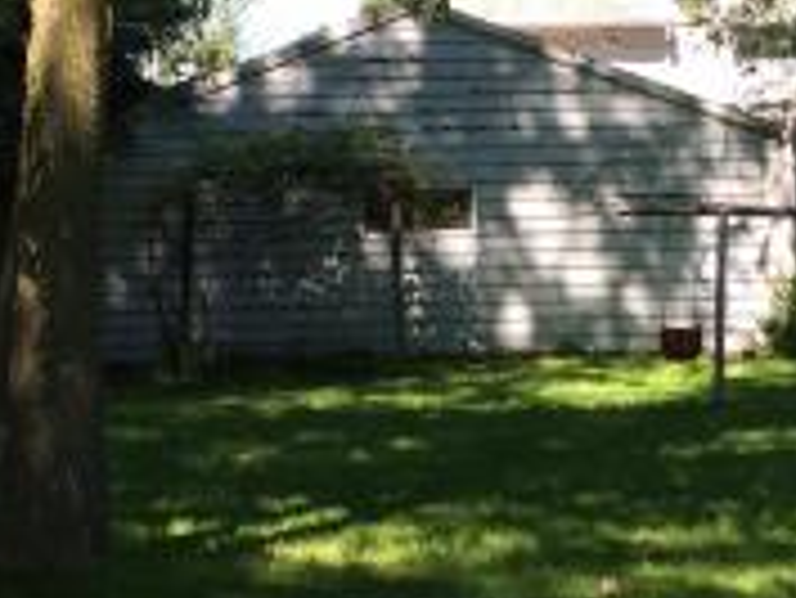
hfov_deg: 20.6
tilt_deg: -4.5
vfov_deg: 15.6
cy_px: 319
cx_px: 531
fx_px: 2186
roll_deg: +1.5
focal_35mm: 95
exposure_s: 1/554
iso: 32
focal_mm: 4.15
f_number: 2.2
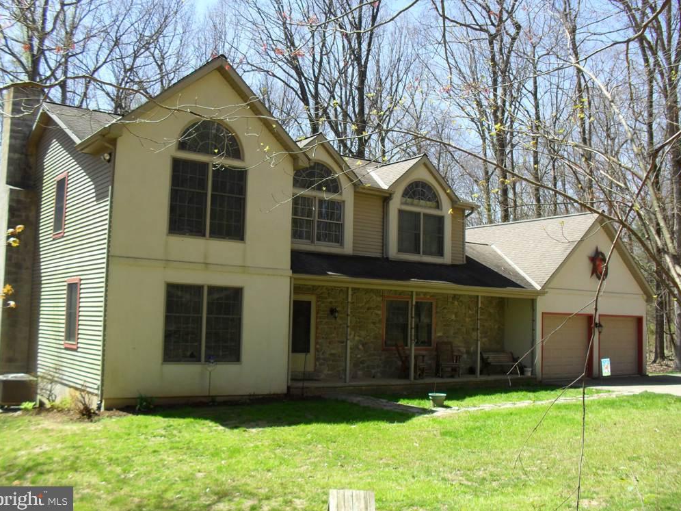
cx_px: 338
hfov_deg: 51.4
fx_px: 708
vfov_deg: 39.7
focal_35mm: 36
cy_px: 252
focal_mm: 6.3
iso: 100
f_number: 3.2
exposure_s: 1/500
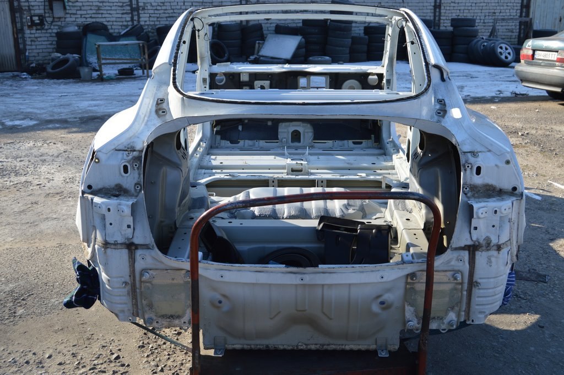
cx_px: 282
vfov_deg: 34.2
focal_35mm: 39
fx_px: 610
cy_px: 188
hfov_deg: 49.6
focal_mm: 26
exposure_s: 1/200
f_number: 7.1
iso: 100
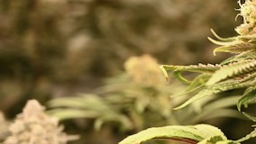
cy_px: 97
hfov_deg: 17.5
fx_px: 801
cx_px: 281
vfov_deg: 10.3
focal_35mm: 118
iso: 200
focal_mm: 50
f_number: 4
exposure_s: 1/400
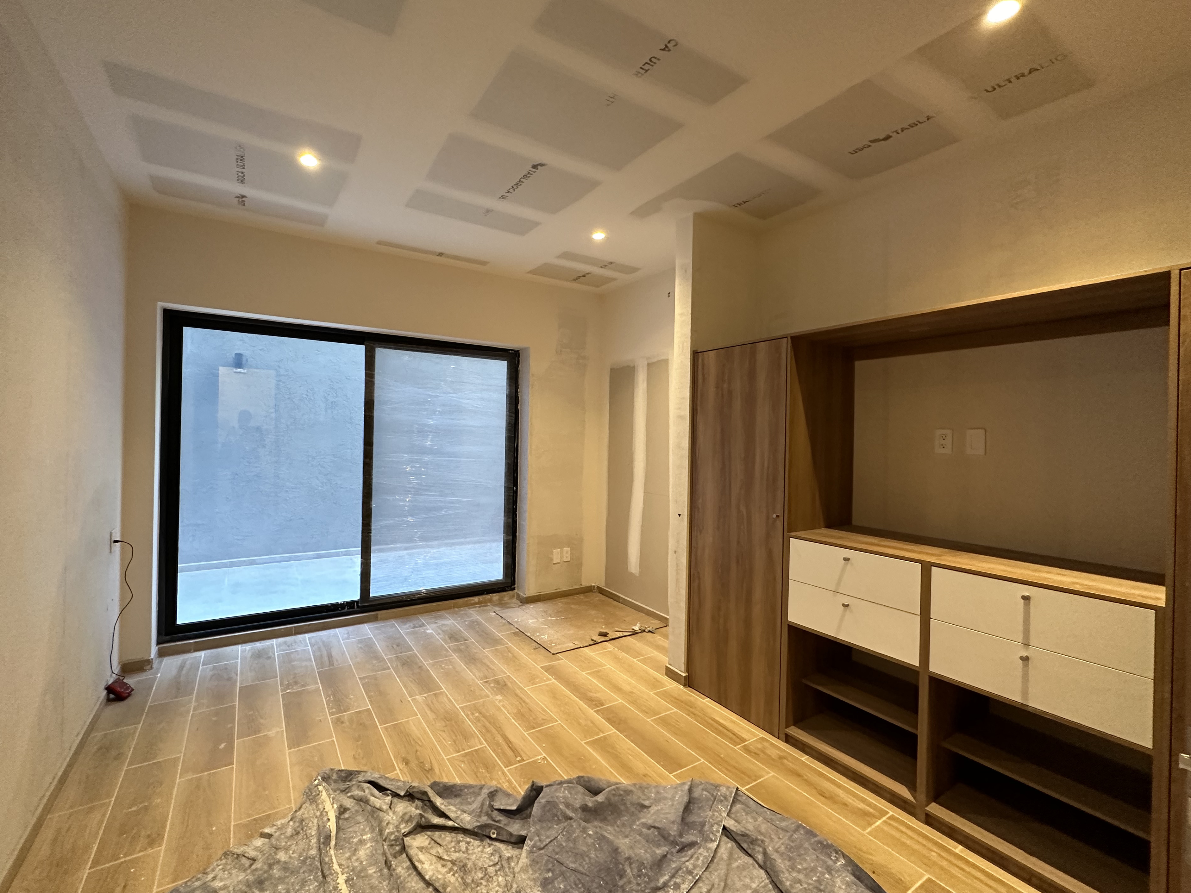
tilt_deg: -0.1
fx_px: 516
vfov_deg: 81.7
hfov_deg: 98.0
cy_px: 437
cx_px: 554
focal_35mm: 15
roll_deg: -1.0
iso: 320
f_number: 2.2
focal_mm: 2.22
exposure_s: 1/60
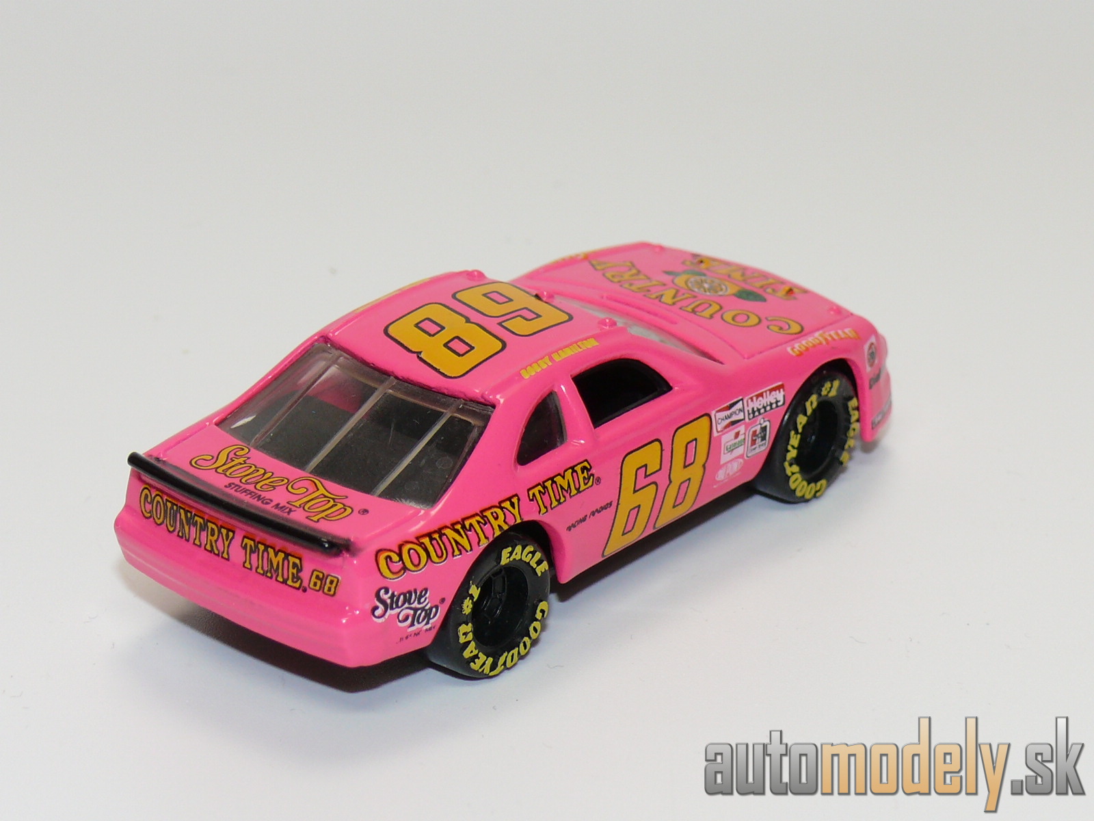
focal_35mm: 108
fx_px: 3413
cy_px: 410
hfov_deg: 18.2
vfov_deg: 13.7
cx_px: 547
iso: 100
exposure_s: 1/30
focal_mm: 13.8
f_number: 4
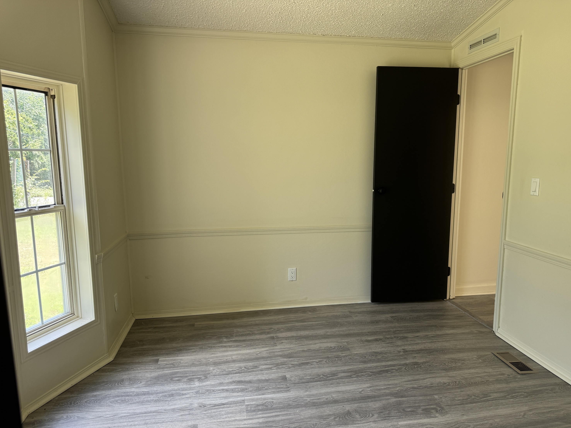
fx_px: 412
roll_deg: +0.0
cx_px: 297
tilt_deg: -8.8
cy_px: 222
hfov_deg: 69.4
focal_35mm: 25
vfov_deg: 54.9
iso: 80
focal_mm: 6.76
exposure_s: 1/121
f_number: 1.78
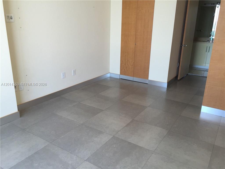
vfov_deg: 48.2
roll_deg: -1.9
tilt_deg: -19.5
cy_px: 84
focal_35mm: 29
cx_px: 112
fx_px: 188
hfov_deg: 61.7
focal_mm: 4.15
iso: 50
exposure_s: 1/120
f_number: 2.2
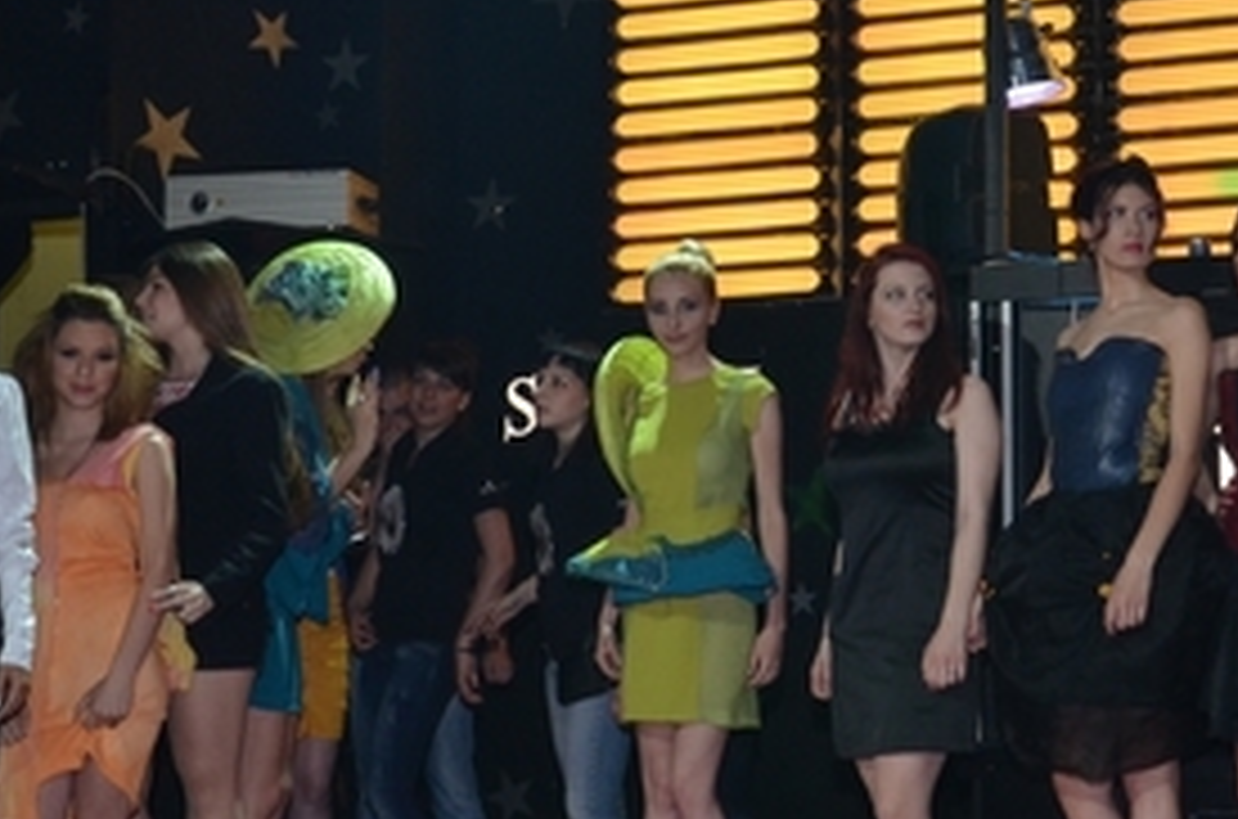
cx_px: 871
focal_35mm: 77
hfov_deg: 26.2
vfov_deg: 17.6
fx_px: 2642
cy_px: 441
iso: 500
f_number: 6.3
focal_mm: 18
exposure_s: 1/60
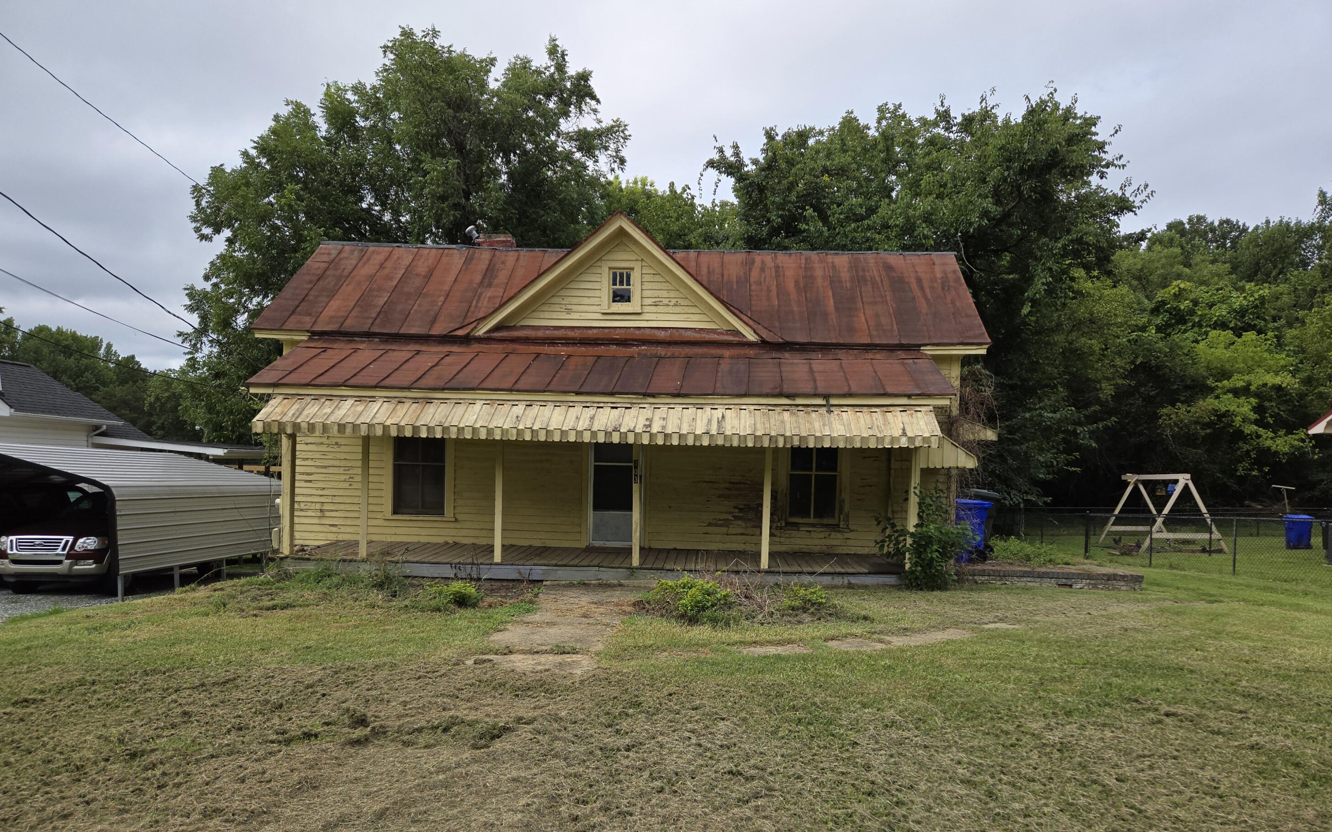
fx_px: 907
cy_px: 508
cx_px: 666
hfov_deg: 72.6
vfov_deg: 48.9
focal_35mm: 25
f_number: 1.8
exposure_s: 1/1336
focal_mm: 5.4
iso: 25
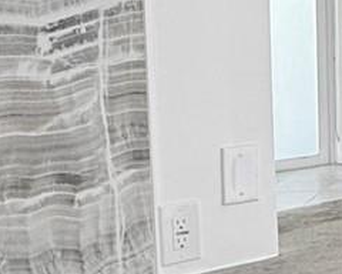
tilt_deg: -3.6
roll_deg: -0.8
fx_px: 921
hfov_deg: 16.6
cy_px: 80
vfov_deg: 16.8
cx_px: 657
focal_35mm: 91
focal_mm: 2.22
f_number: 2.2
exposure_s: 1/120
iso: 64
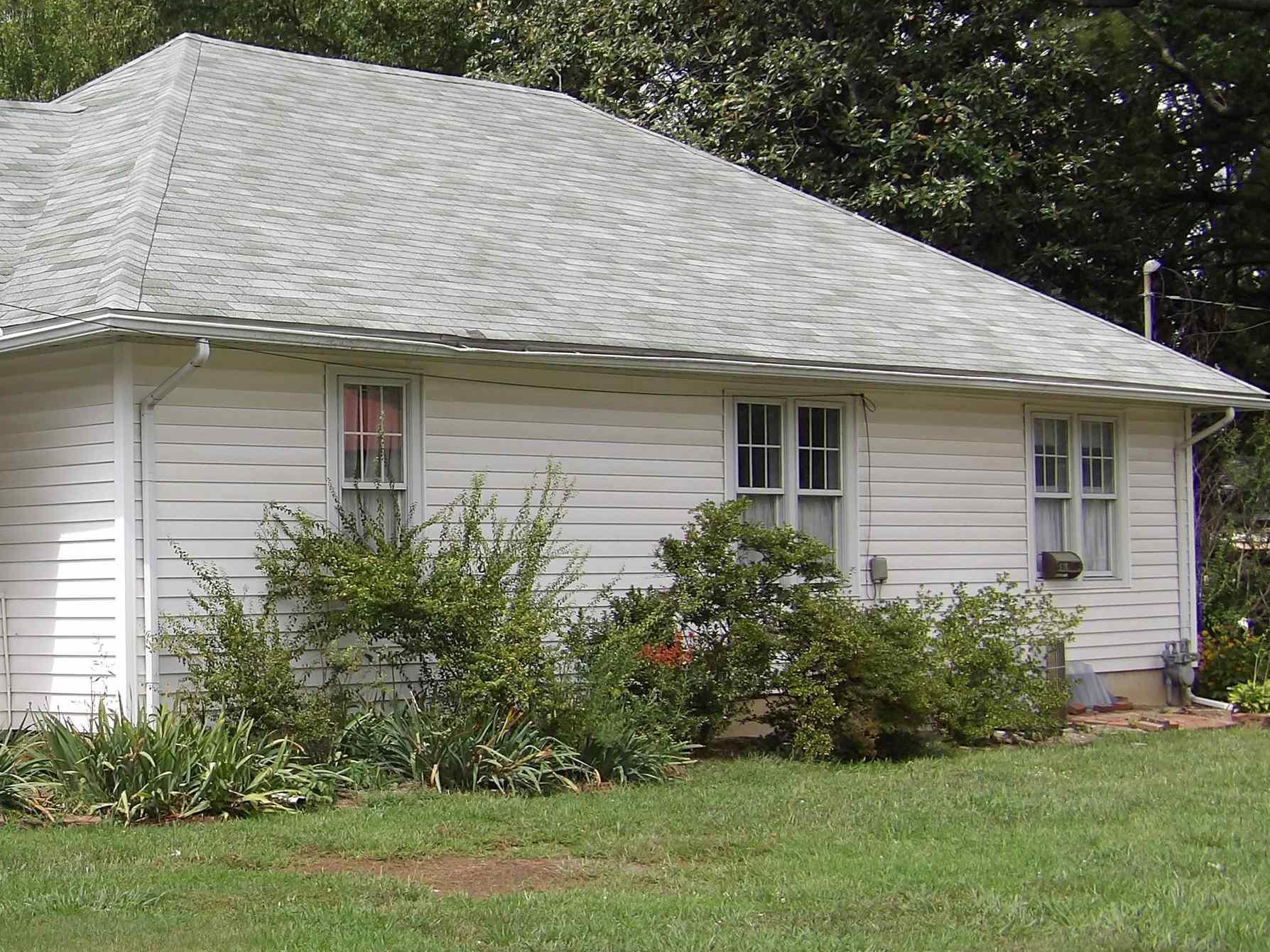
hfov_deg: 28.2
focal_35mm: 67
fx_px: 2458
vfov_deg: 21.9
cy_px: 481
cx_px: 216
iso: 100
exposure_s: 1/723
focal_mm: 7
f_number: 3.7
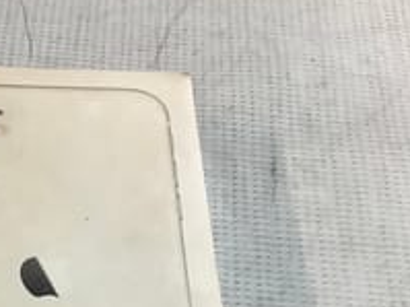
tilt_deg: -54.1
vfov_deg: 18.0
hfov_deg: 24.2
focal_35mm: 78
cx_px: 27
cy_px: 360
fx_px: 923
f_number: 2.4
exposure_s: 1/50
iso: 80
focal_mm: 3.3
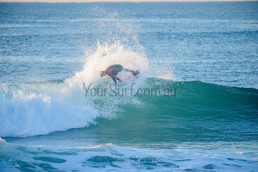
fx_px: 3584
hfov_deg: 4.1
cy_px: 86
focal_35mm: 500
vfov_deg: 2.8
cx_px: 129
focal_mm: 500
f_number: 5.6
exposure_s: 1/1250
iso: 560
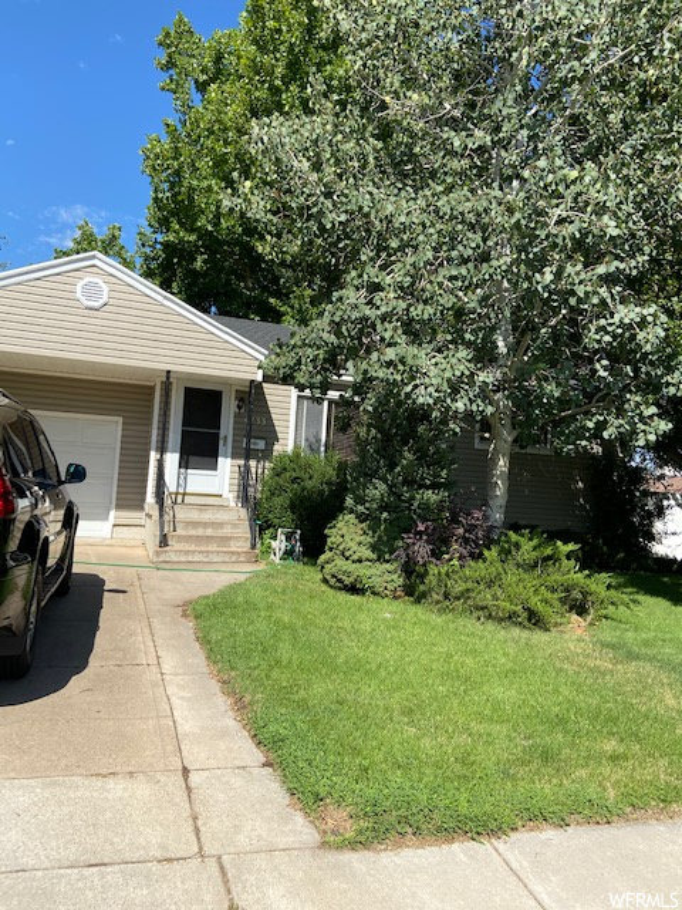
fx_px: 683
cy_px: 455
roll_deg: -3.1
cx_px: 341
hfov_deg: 53.1
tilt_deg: +3.3
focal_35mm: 26
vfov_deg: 67.3
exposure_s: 1/2141
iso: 32
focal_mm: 4.25
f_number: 1.8
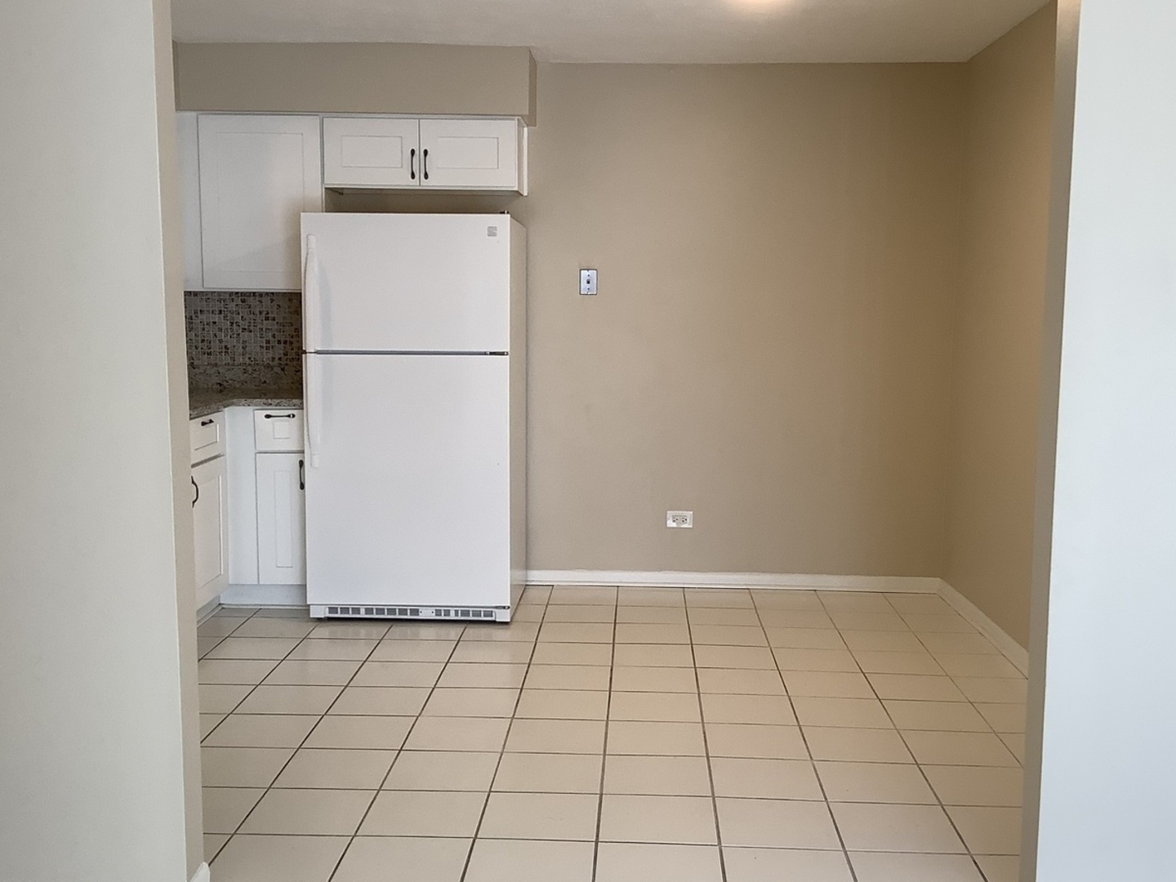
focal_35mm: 31
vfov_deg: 45.4
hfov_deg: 58.4
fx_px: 1053
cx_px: 588
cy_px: 441
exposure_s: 1/60
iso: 50
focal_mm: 3.3
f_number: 2.4
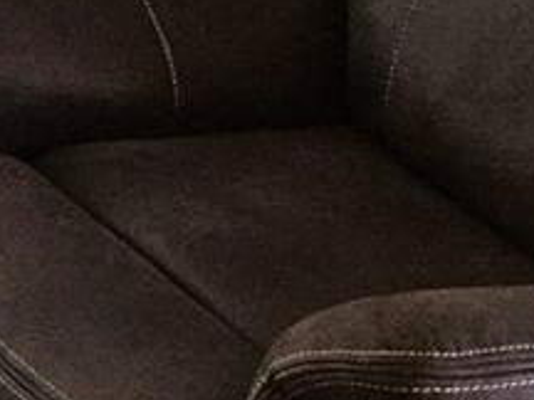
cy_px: -664
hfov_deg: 10.5
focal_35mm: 170
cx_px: -578
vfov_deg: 7.9
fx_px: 2622
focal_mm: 5.4
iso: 160
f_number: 1.8
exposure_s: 1/120
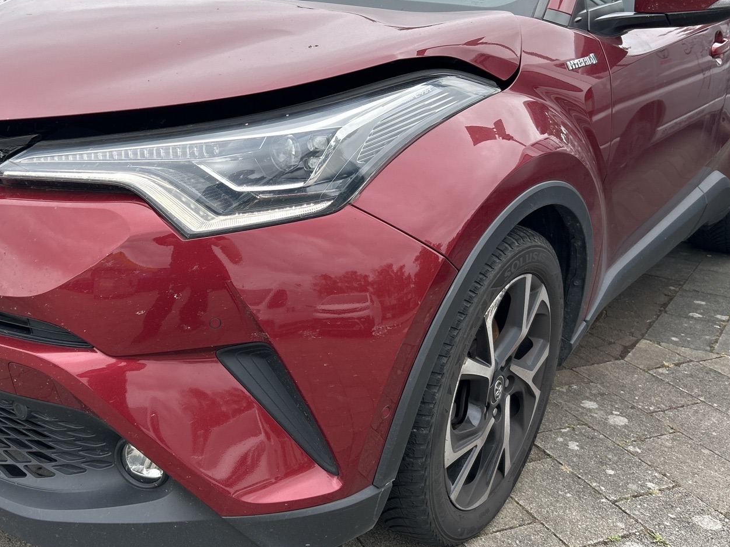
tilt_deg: -14.1
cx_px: 252
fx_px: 844
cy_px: 217
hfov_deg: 46.2
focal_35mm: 40
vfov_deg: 35.8
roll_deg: -1.4
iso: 50
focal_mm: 5.7
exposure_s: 1/974
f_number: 1.5
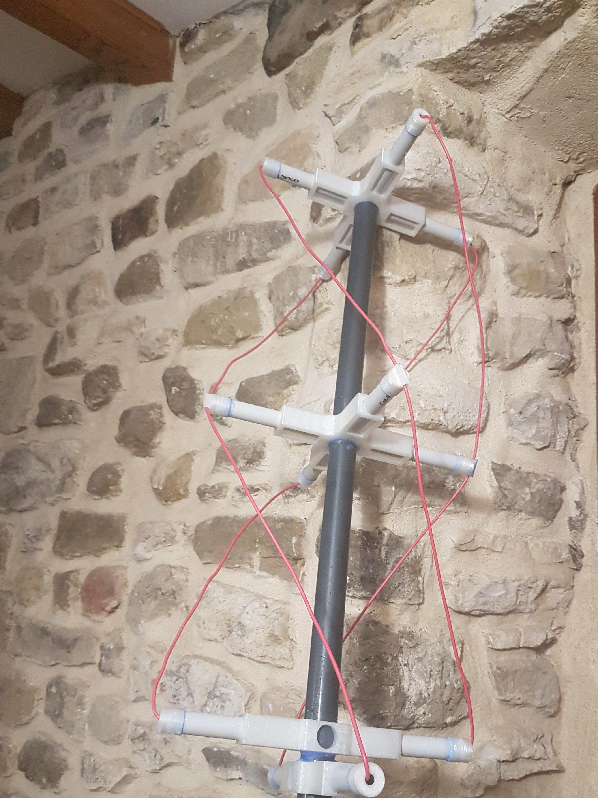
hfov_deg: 48.2
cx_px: 318
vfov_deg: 61.5
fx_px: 668
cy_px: 440
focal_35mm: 29
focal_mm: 4.2
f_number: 1.7
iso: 200
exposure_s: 1/11
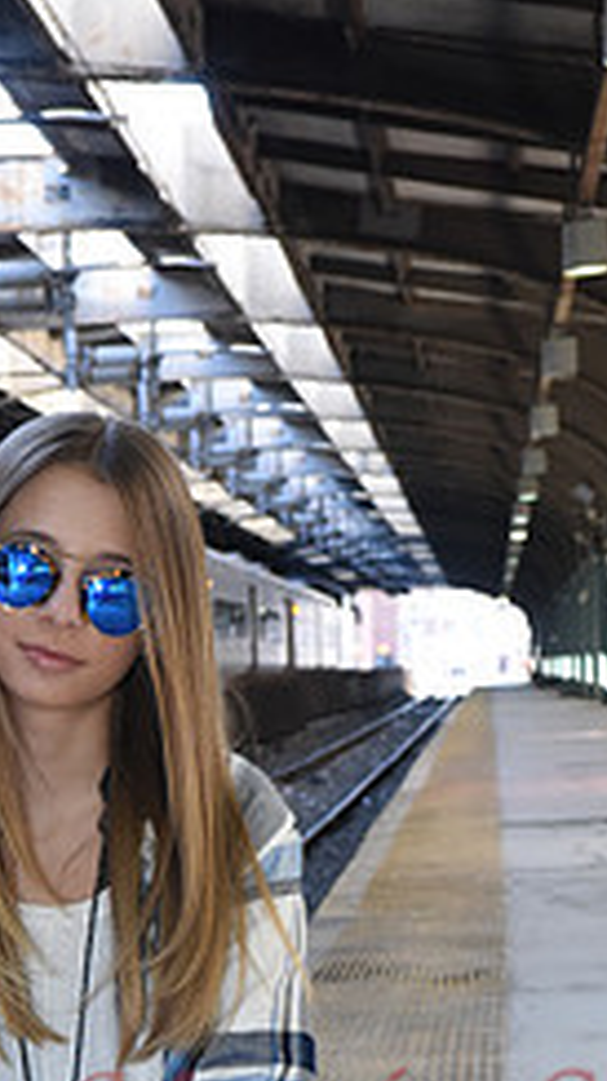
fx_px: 3209
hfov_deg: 10.8
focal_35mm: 112
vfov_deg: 18.5
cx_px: 171
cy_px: 1165
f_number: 9
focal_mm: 45
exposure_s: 1/125
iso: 2500
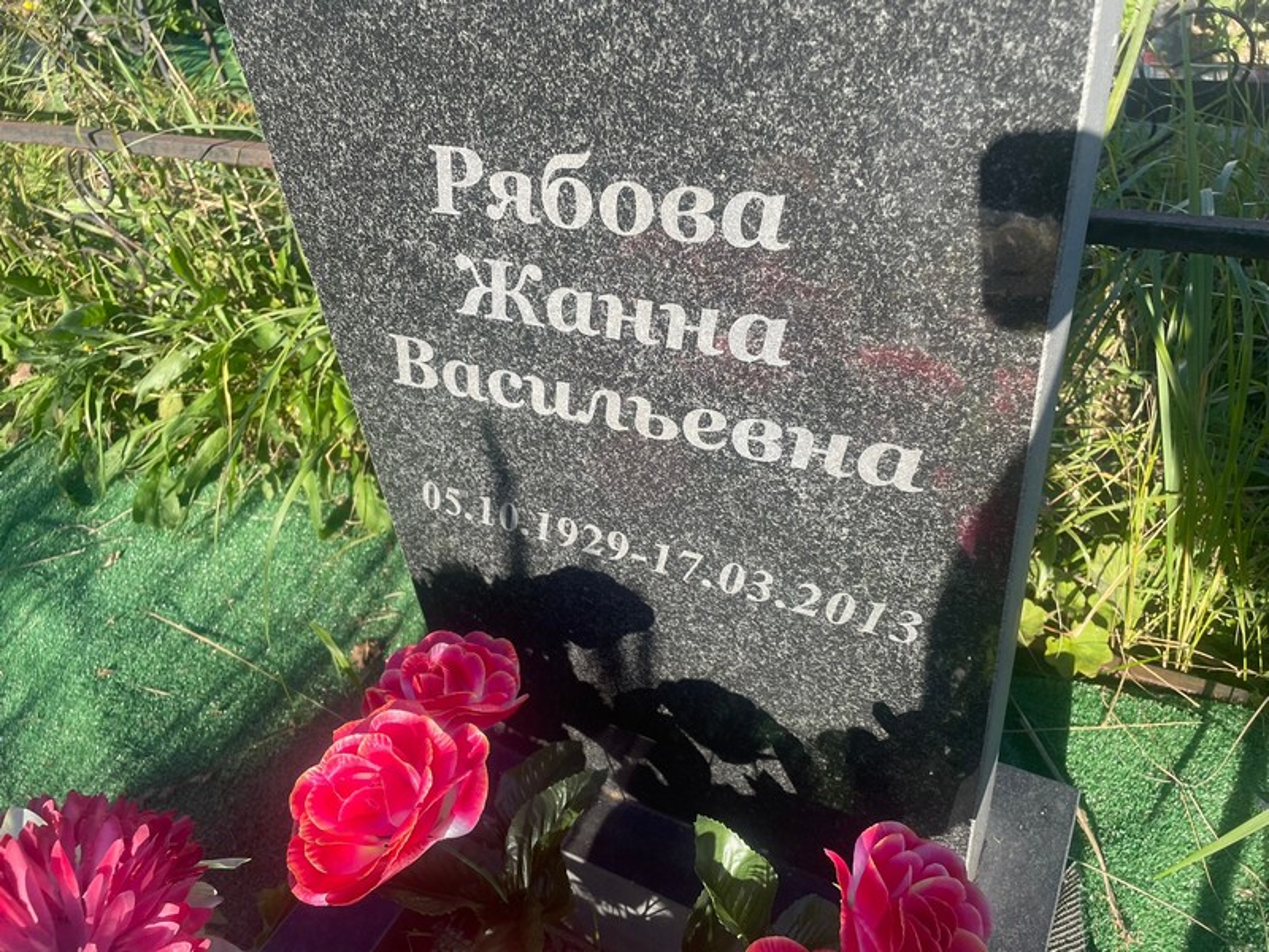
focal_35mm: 26
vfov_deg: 53.1
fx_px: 953
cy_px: 476
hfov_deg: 67.3
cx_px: 634
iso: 32
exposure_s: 1/1006
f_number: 1.6
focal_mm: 4.2
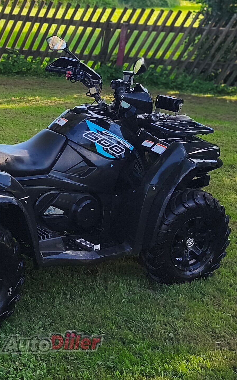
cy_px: 187
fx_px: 682
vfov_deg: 31.1
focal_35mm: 66
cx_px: 51
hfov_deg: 19.5
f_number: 1.65
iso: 50
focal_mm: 6.18
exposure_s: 1/277
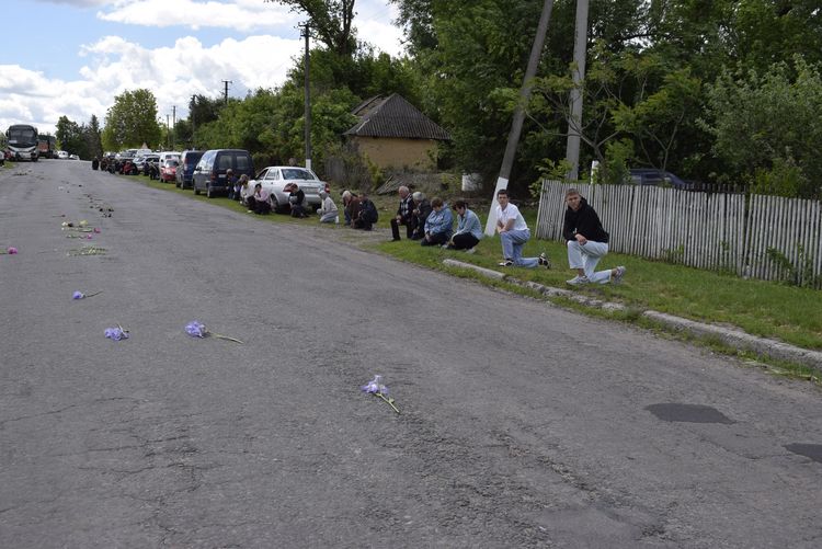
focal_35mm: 36
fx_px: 822
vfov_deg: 36.9
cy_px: 274
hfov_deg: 53.1
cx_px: 411
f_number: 9
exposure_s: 1/320
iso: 200
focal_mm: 24
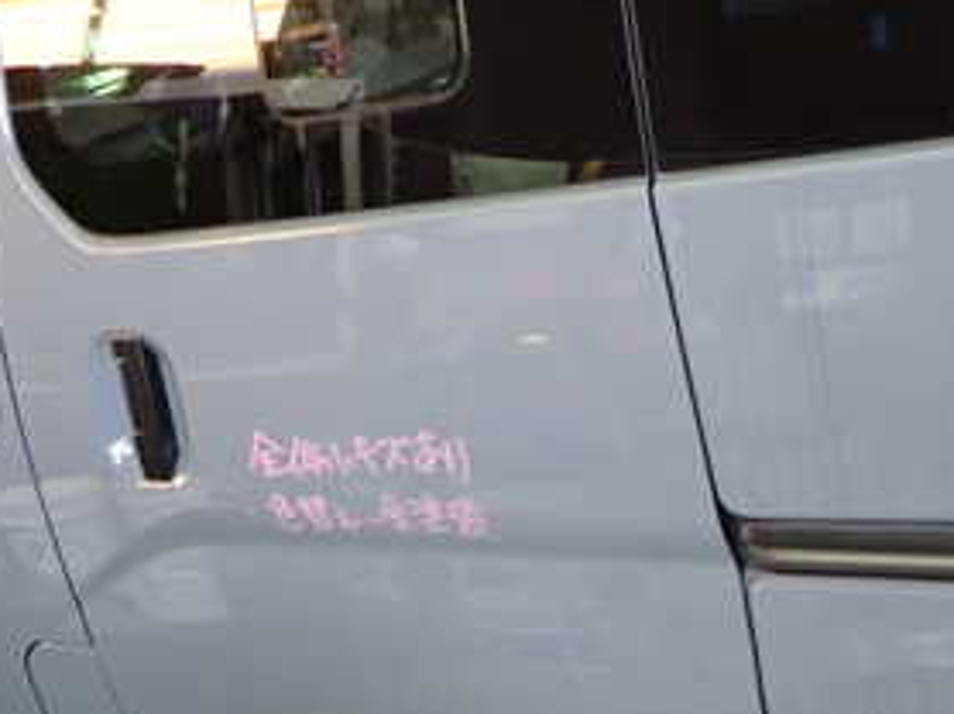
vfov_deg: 27.0
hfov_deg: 35.5
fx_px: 1487
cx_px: 405
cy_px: 302
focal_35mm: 54
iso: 400
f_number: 2
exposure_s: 1/30
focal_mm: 4.5
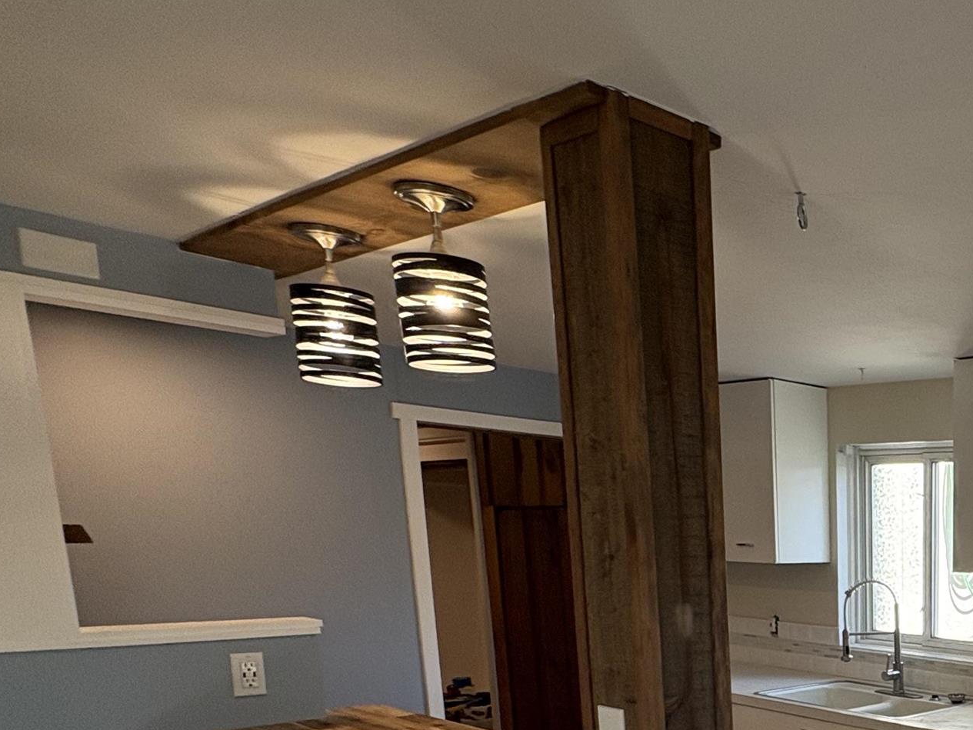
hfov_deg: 43.5
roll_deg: -1.9
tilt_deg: -8.0
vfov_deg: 37.9
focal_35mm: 34
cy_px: 707
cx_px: 1038
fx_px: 956
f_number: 2.2
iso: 100
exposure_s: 1/134
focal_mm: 2.22
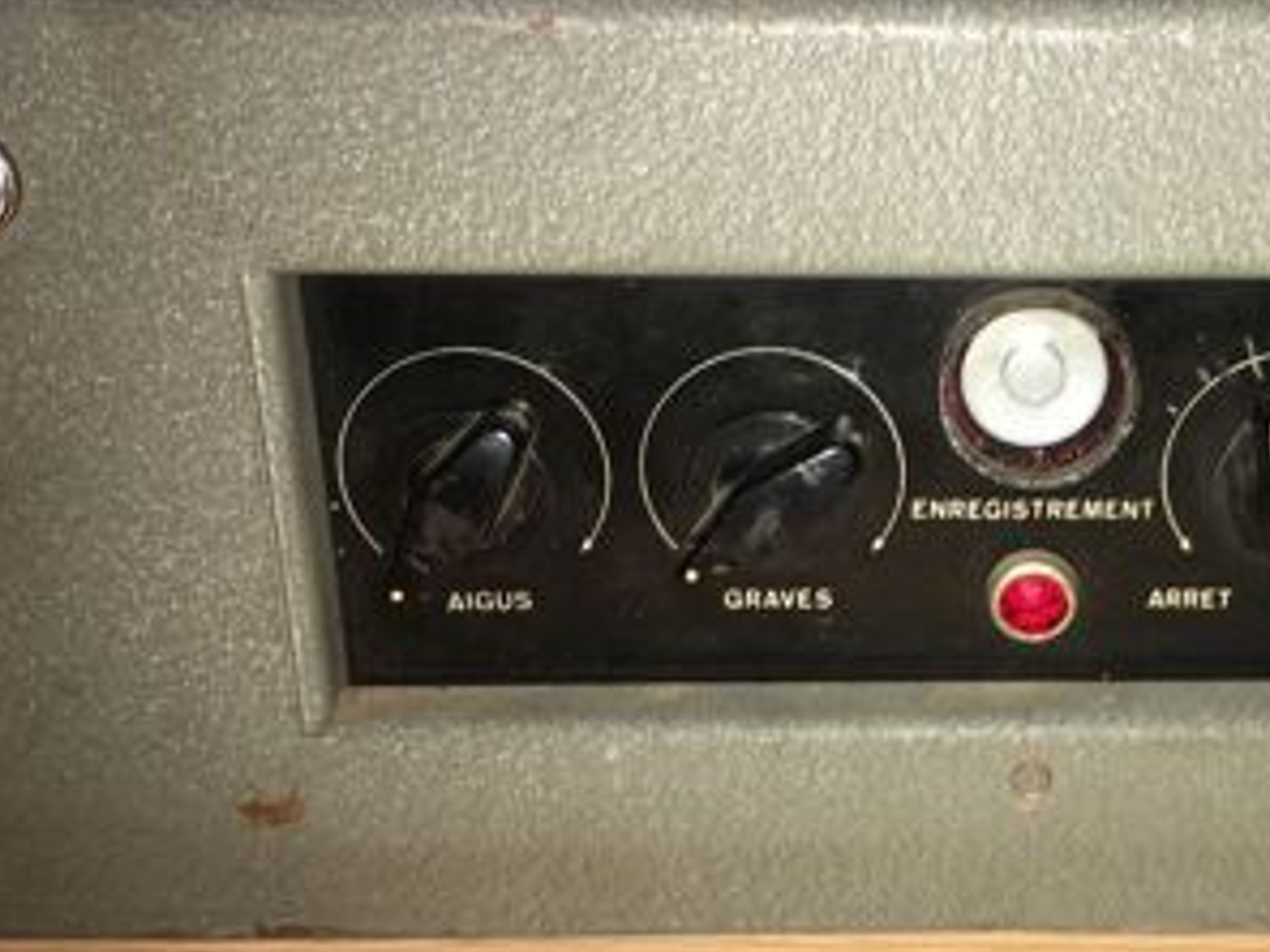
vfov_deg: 30.9
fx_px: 1724
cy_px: 463
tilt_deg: -22.2
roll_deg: +0.5
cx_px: 991
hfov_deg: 39.1
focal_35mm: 47
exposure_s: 1/17
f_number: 2.2
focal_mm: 4.15
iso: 25
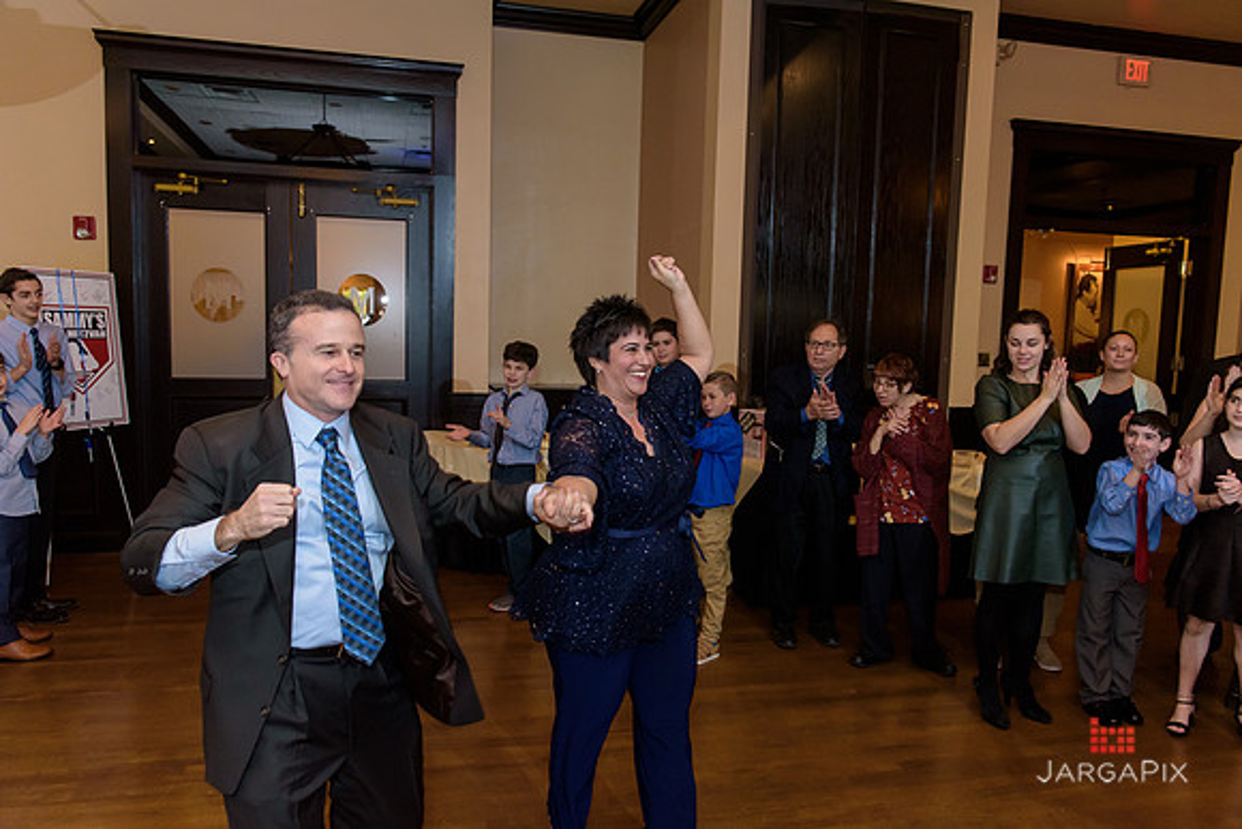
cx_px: 621
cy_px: 414
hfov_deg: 69.4
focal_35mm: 26
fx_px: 897
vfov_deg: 49.6
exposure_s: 1/125
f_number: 3.2
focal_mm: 26
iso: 1600
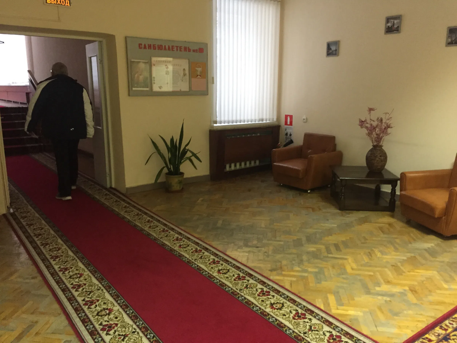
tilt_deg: -9.1
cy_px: 172
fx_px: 383
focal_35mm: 29
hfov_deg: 61.7
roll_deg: +1.5
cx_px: 228
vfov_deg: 48.2
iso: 250
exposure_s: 1/17
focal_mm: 4.15
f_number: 2.2
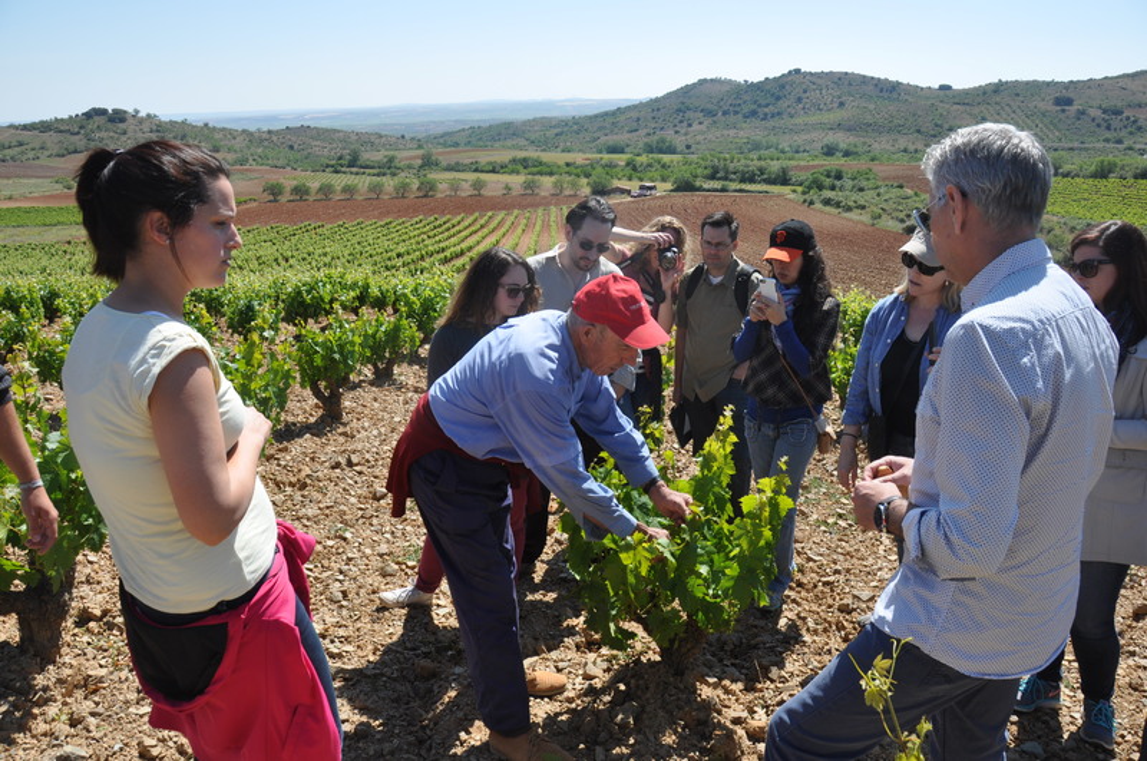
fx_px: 859
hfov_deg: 67.5
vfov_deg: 47.8
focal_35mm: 27
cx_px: 574
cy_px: 380
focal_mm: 18
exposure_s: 1/320
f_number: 9
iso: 200
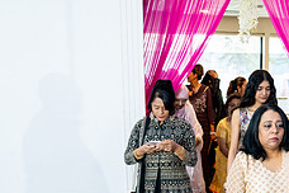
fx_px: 490
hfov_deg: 31.5
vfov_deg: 21.5
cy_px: 194
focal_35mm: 61
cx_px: 254
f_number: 2.8
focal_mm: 24
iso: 1600
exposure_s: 1/125
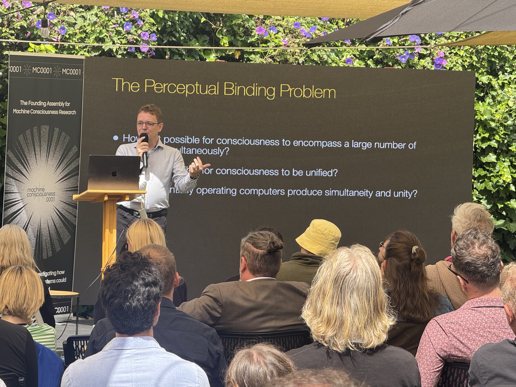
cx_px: 258
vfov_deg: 12.3
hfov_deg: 16.4
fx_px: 1789
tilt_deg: -1.1
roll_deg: -1.0
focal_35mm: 120
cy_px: 194
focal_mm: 15.66
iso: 50
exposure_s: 1/395
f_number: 2.8
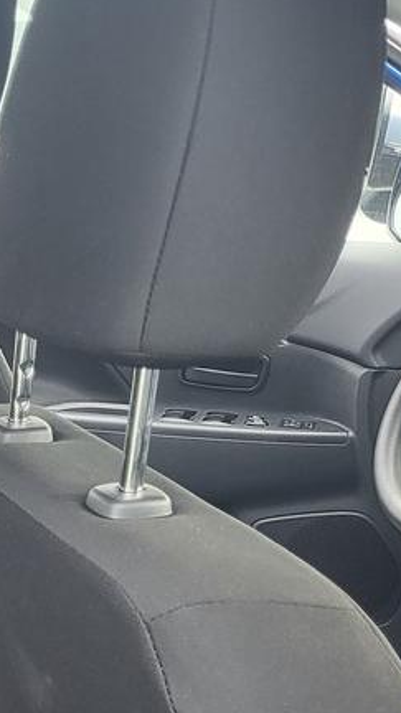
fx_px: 1588
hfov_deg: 12.3
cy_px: 754
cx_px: -455
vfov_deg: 23.9
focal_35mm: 84
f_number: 1.8
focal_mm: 5.4
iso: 160
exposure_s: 1/120
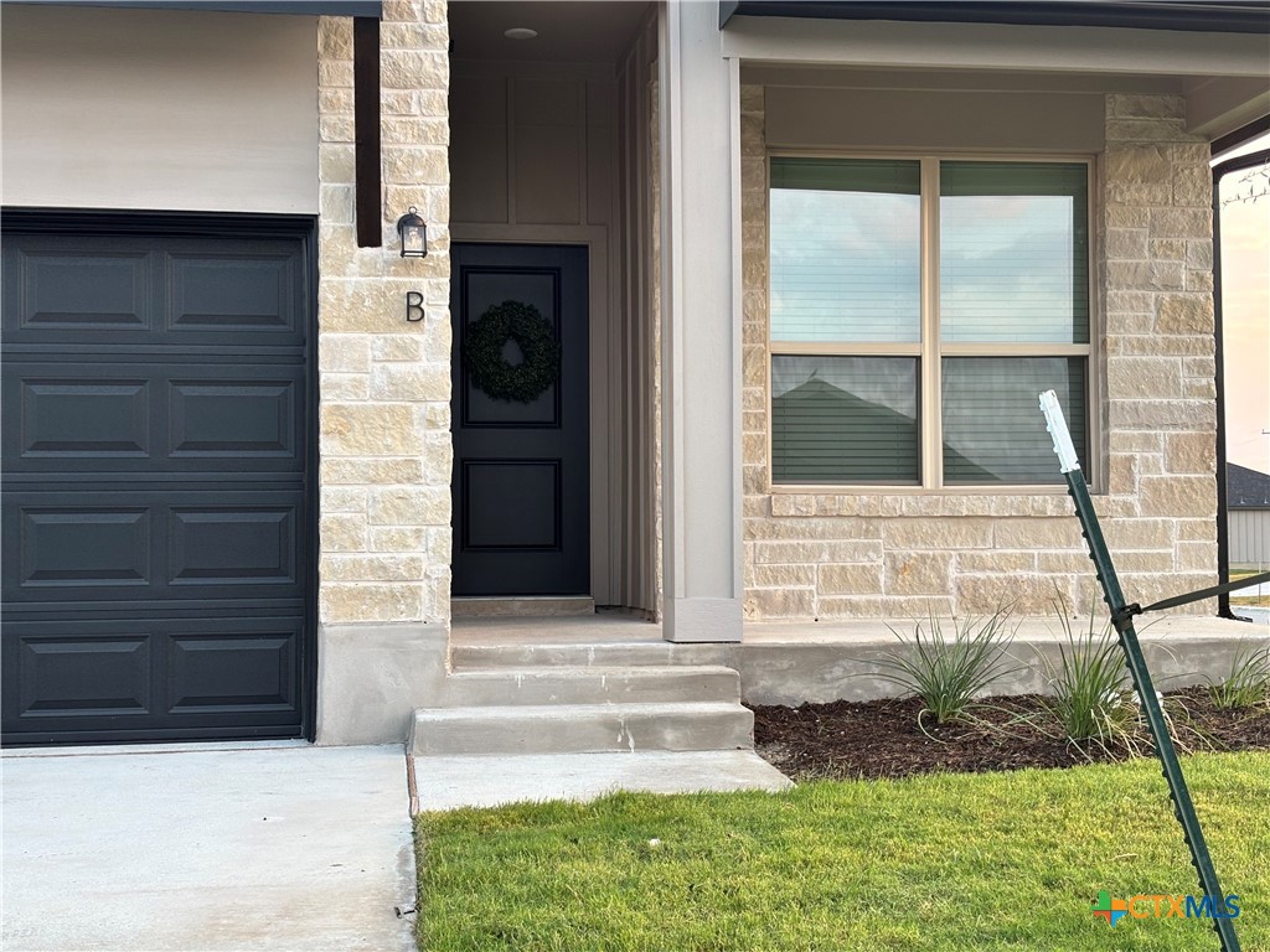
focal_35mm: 52
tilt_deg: +2.0
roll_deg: +0.3
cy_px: 476
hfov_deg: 36.8
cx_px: 635
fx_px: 1908
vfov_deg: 28.0
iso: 40
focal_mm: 5.96
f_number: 1.6
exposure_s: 1/137
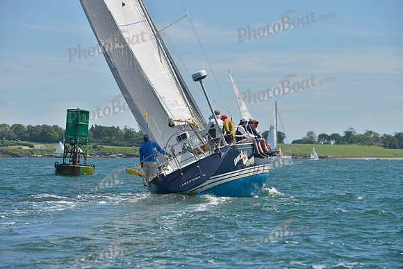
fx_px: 1679
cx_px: 202
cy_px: 134
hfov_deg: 13.7
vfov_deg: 9.2
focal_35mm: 150
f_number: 9
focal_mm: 150
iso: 280
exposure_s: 1/1250
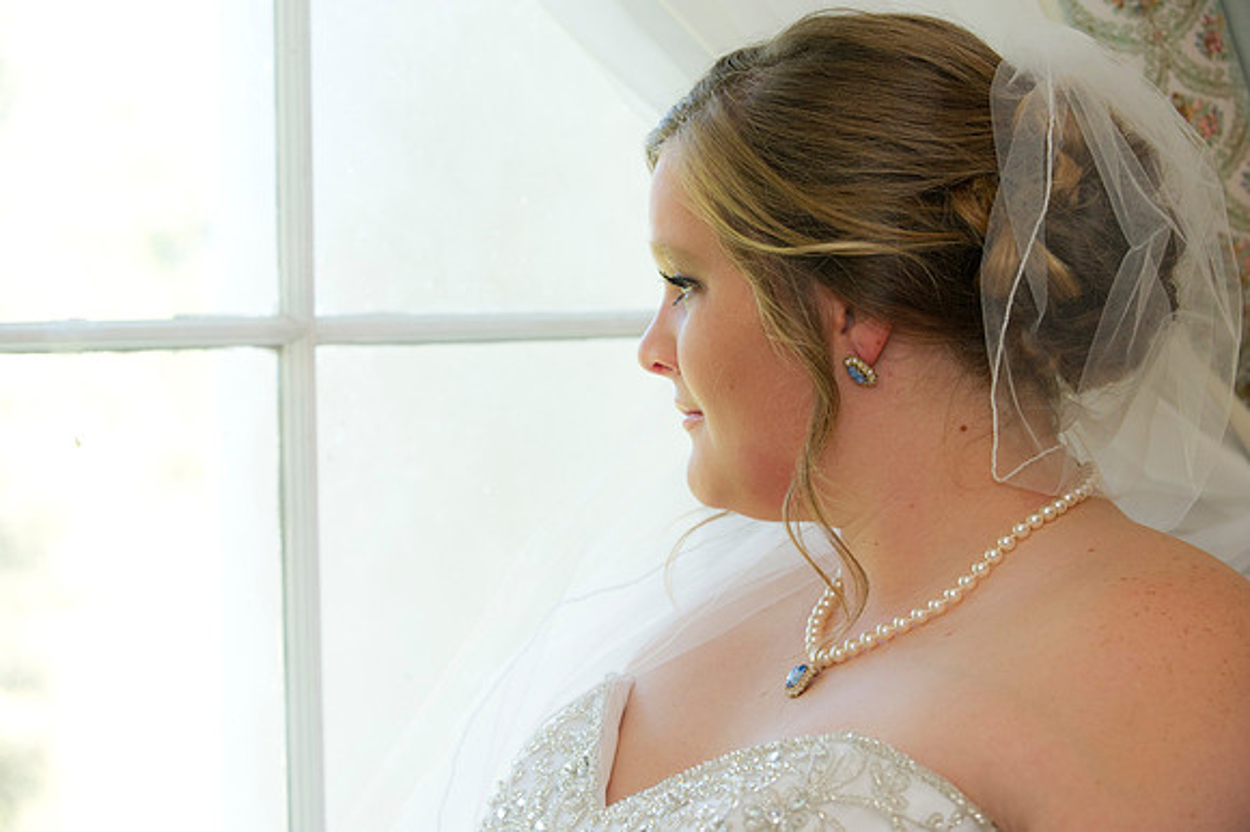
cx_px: 625
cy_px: 416
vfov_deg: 15.2
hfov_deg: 22.6
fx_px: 3123
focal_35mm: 90
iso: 1600
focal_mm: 90
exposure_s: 1/250
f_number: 4.5
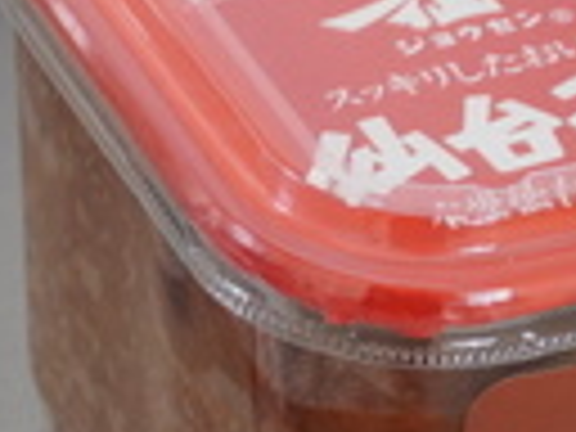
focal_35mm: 284
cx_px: -400
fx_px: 4718
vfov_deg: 5.2
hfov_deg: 6.8
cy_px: 572
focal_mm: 37
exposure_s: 1/60
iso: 1600
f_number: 6.3
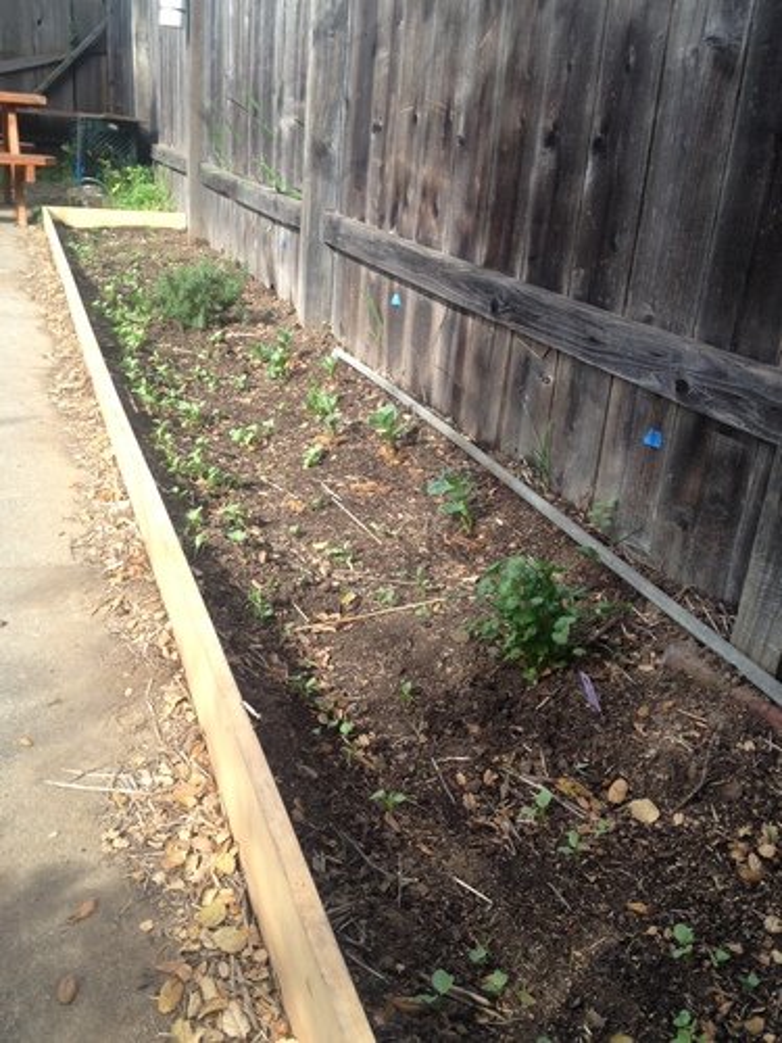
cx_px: 391
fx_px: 1054
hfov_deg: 40.7
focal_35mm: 35
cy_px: 522
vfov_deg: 52.6
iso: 64
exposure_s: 1/279
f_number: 2.4
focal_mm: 4.28
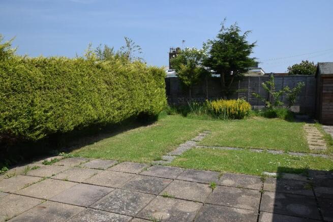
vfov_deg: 43.6
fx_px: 278
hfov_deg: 61.9
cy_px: 111
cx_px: 166
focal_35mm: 30
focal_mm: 20
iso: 200
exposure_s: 1/400
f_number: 10
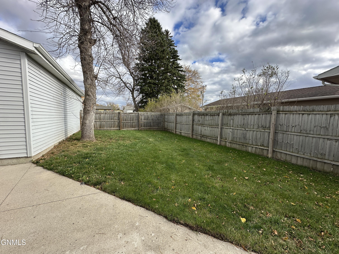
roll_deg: -0.6
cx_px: 170
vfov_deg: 85.7
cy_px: 127
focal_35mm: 14
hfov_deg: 102.1
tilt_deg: -4.0
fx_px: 137
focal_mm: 2.22
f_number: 2.2
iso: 40
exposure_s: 1/553
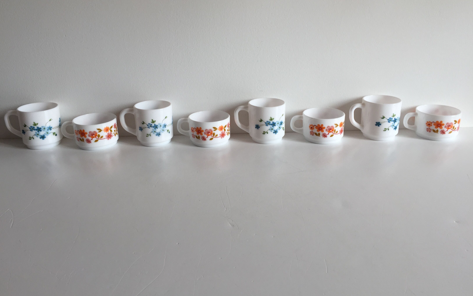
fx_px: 400
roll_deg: +1.5
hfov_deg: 61.2
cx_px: 238
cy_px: 129
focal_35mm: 31
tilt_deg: -18.7
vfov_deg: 40.5
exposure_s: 1/125
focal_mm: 4.15
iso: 32
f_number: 2.2
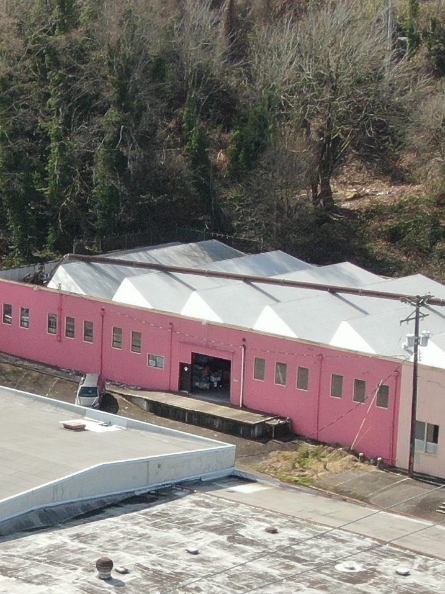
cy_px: 573
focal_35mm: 138
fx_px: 2367
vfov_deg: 14.1
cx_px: -97
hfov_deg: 10.6
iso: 100
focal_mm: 5.69
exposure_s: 1/120
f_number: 3.2
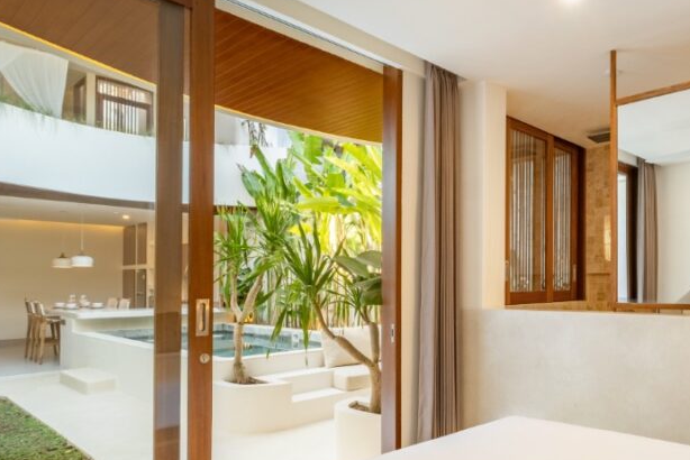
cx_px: 473
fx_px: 479
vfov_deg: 50.9
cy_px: 281
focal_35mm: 25
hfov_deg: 69.0
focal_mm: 10
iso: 640
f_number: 9
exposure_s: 1/20
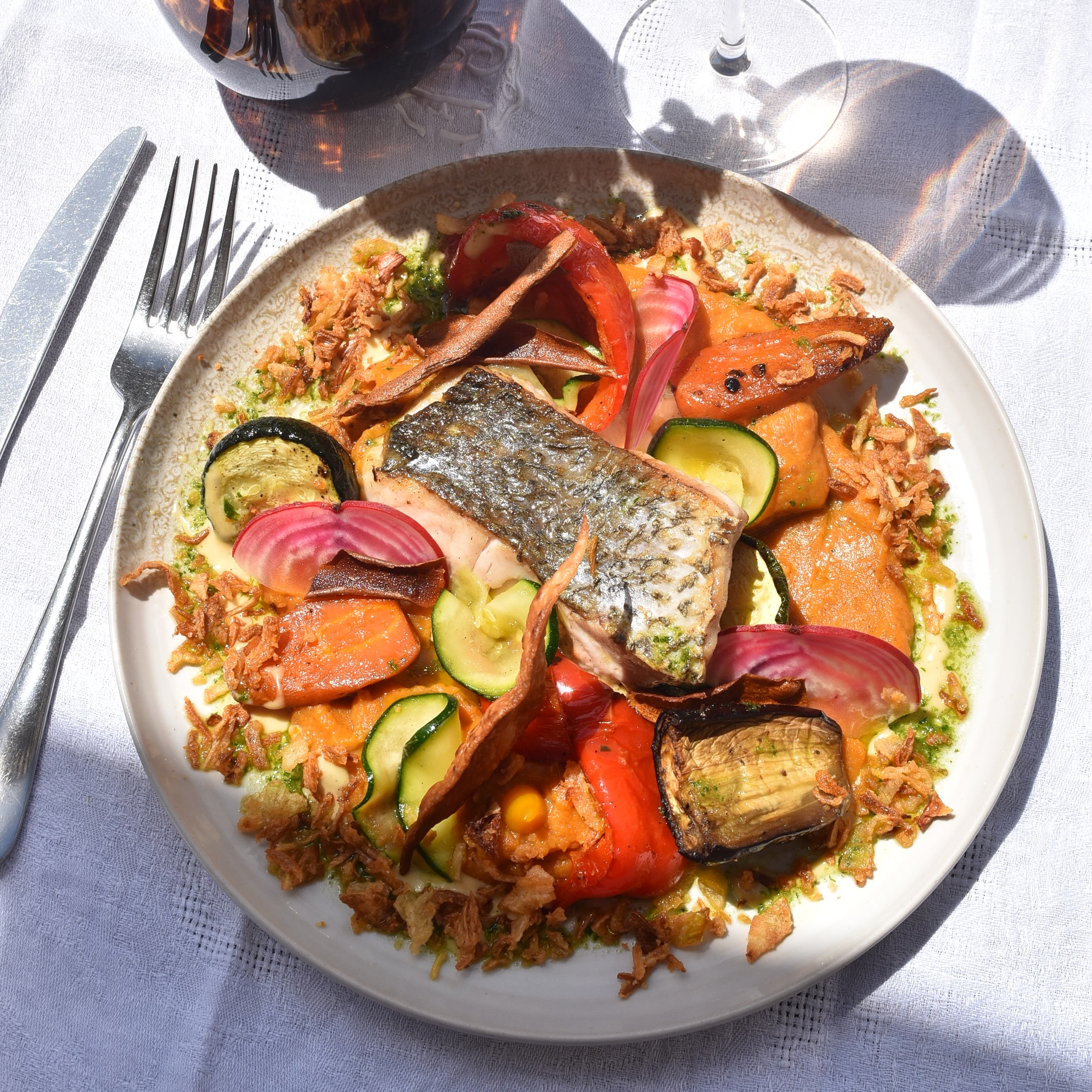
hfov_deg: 30.7
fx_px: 1986
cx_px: 546
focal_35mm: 56
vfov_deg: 30.5
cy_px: 348
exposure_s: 1/500
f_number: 11
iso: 200
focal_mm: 29
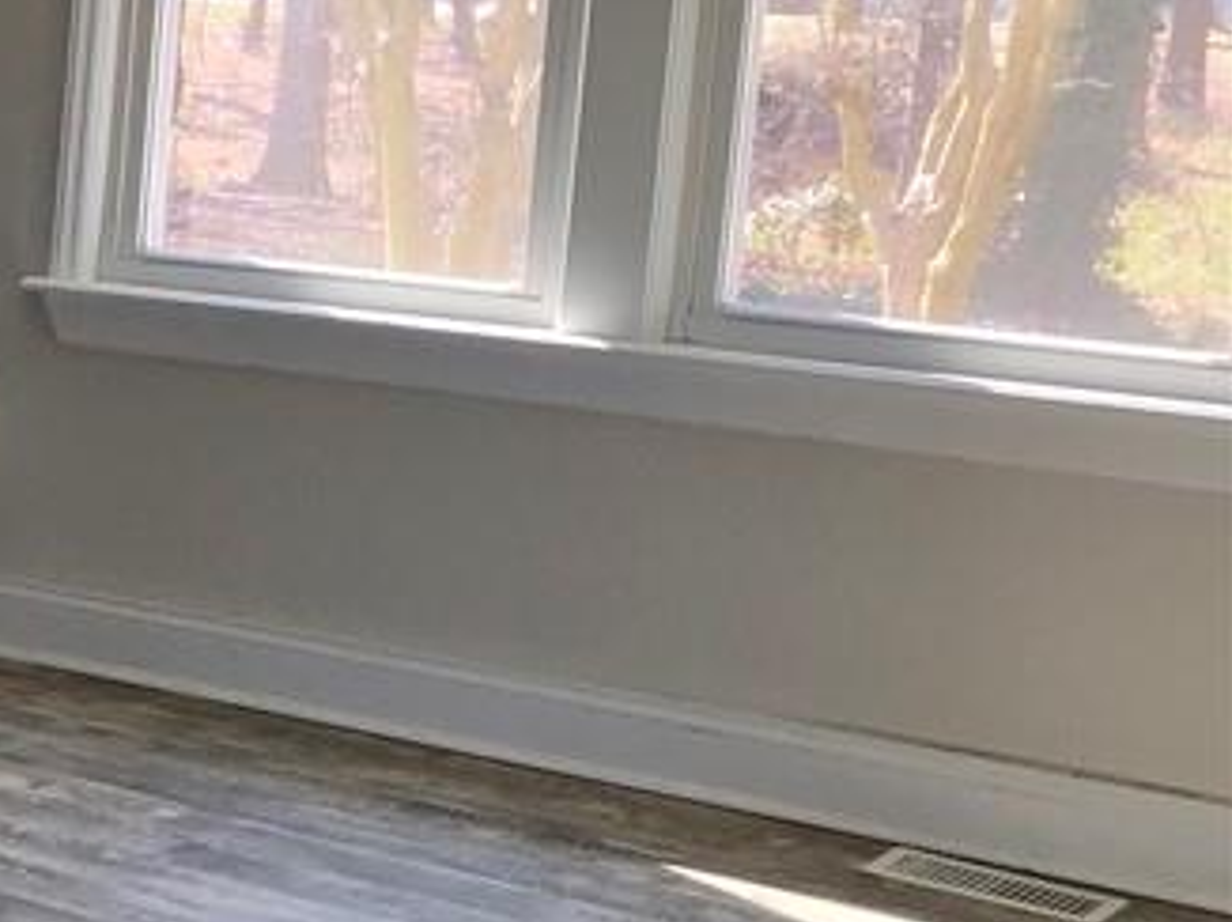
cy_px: 476
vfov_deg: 16.8
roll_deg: -2.5
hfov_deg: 19.1
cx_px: -699
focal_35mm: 88
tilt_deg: -8.6
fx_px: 3130
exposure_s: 1/120
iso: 20
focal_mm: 3.99
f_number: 1.8
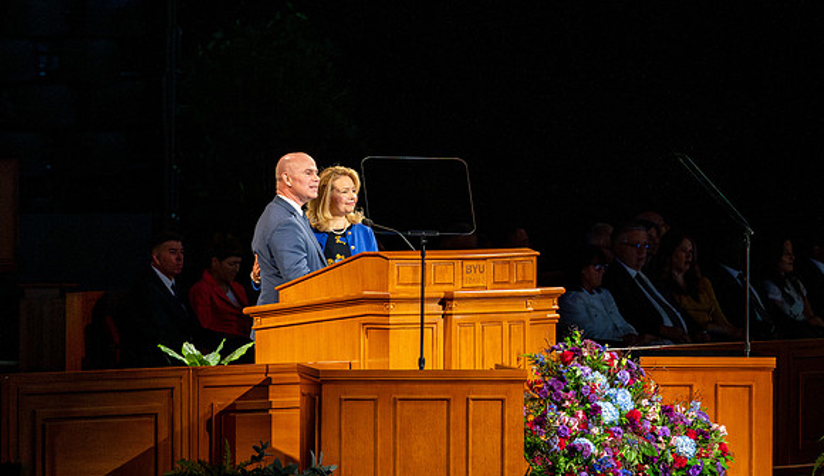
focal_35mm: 339
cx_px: 378
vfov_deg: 3.7
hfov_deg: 6.3
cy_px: -66
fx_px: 7450
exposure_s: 1/160
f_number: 4
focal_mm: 165
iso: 2000
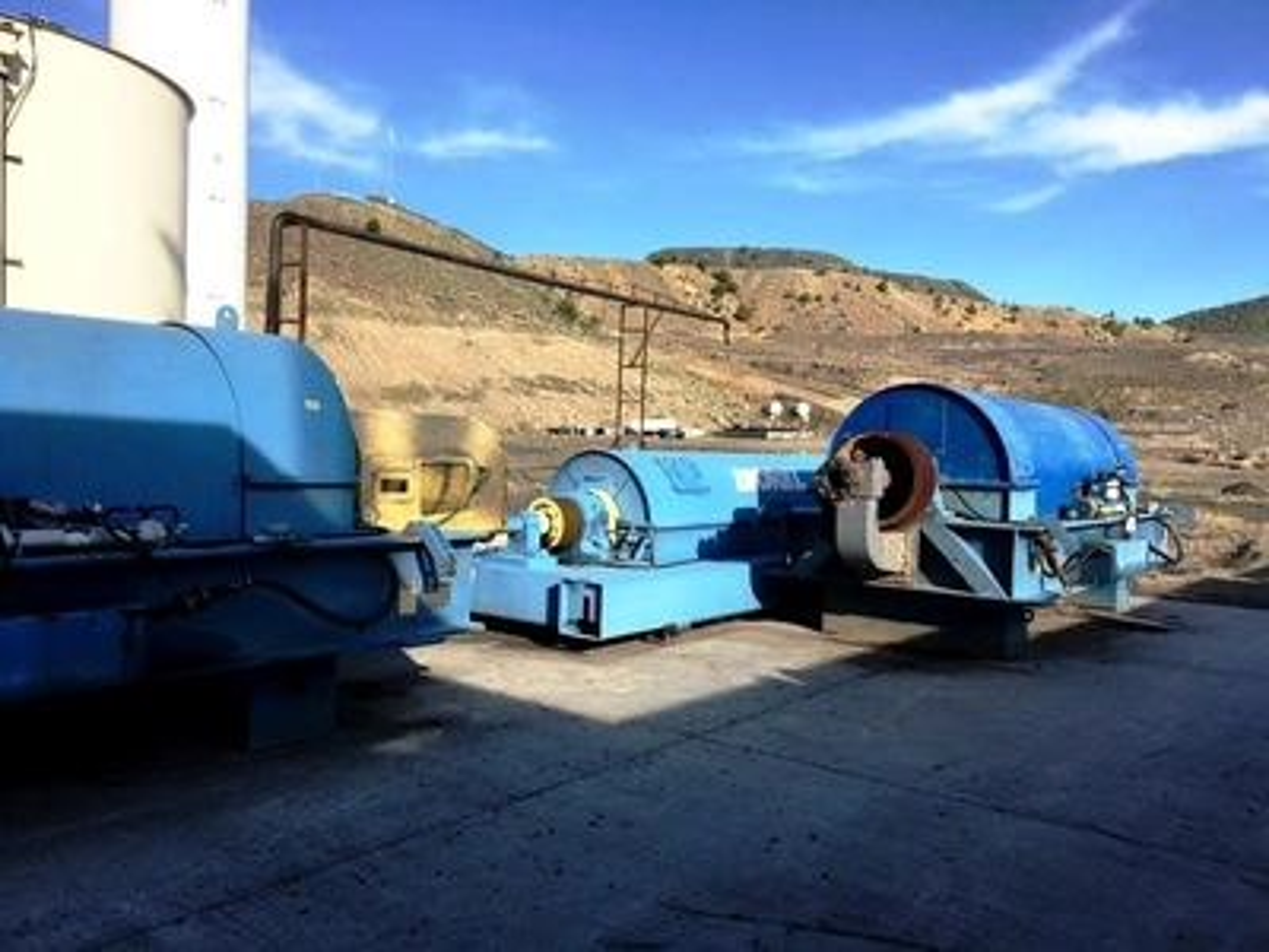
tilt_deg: -1.6
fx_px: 1063
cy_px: 476
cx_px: 634
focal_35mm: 29
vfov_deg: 48.2
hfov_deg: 61.7
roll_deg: -1.3
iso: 25
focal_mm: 4.15
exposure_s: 1/1099
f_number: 2.2
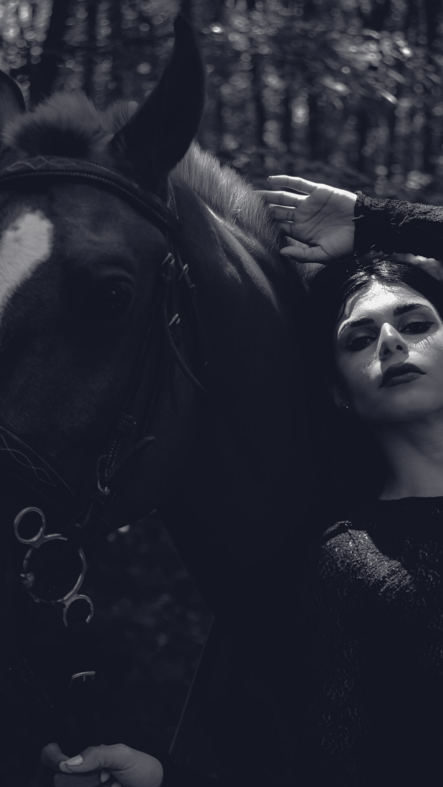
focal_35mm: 72
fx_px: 1504
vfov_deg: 29.3
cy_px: 370
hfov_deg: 16.7
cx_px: 296
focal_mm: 52
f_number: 4
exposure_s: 1/160
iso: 250
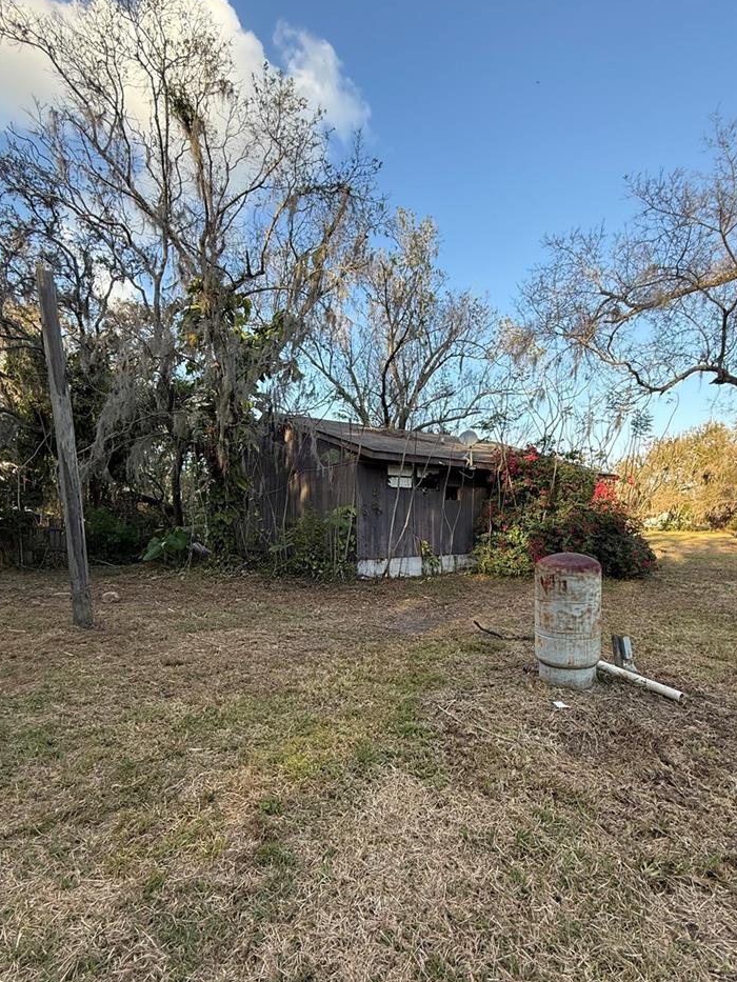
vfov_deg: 87.2
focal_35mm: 18
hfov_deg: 71.6
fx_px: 511
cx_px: 374
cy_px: 559
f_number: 2.2
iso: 64
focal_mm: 2.22
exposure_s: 1/353
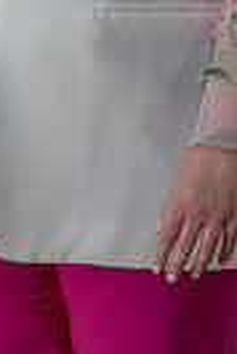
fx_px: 3496
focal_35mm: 355
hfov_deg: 3.9
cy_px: -192
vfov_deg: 5.7
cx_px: -40
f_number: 4.5
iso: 400
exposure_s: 1/100
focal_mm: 105
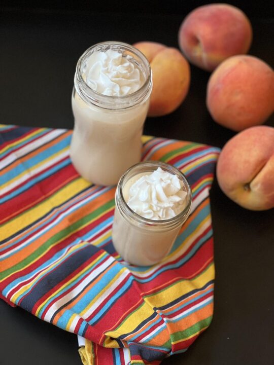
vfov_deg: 25.3
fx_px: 813
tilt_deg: -57.5
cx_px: 137
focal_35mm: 77
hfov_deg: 19.1
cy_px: 182
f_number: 2.8
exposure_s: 1/24
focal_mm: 9
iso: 400
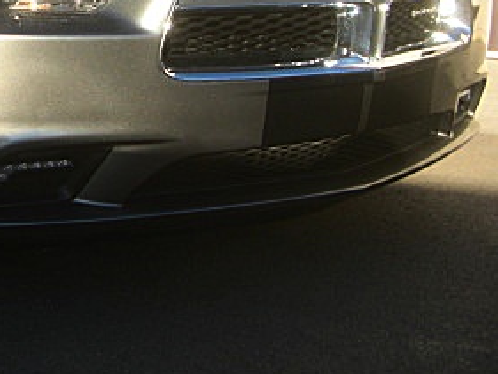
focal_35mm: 82
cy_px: 30
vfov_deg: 17.7
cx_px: -39
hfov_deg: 22.6
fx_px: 1180
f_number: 2.8
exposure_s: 1/400
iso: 50
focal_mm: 6.3
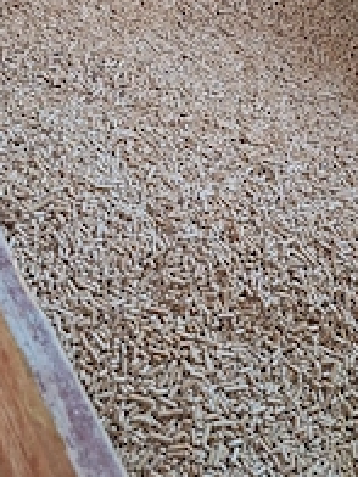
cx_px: 190
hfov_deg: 30.9
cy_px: 110
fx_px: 648
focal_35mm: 47
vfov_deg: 39.2
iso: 250
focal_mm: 5.54
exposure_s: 1/100
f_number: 1.8
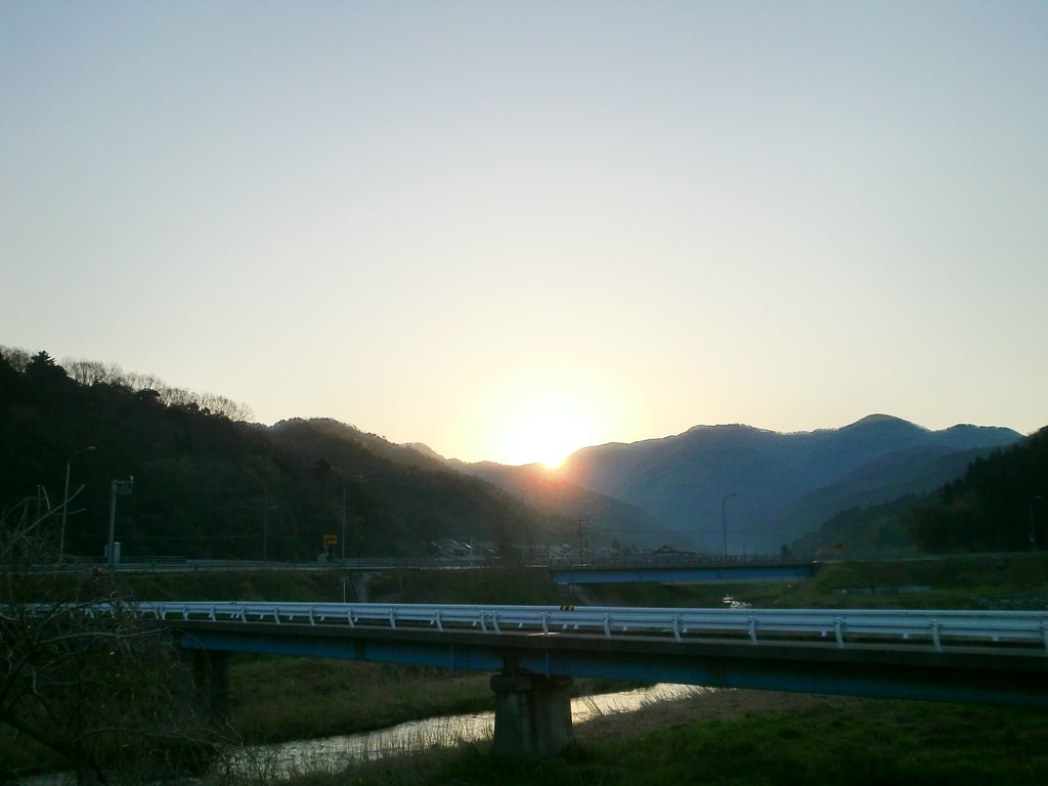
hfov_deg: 54.0
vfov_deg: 41.8
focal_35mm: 34
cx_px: 524
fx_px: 1029
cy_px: 393
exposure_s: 1/200
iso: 64
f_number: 8.4
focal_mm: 5.58
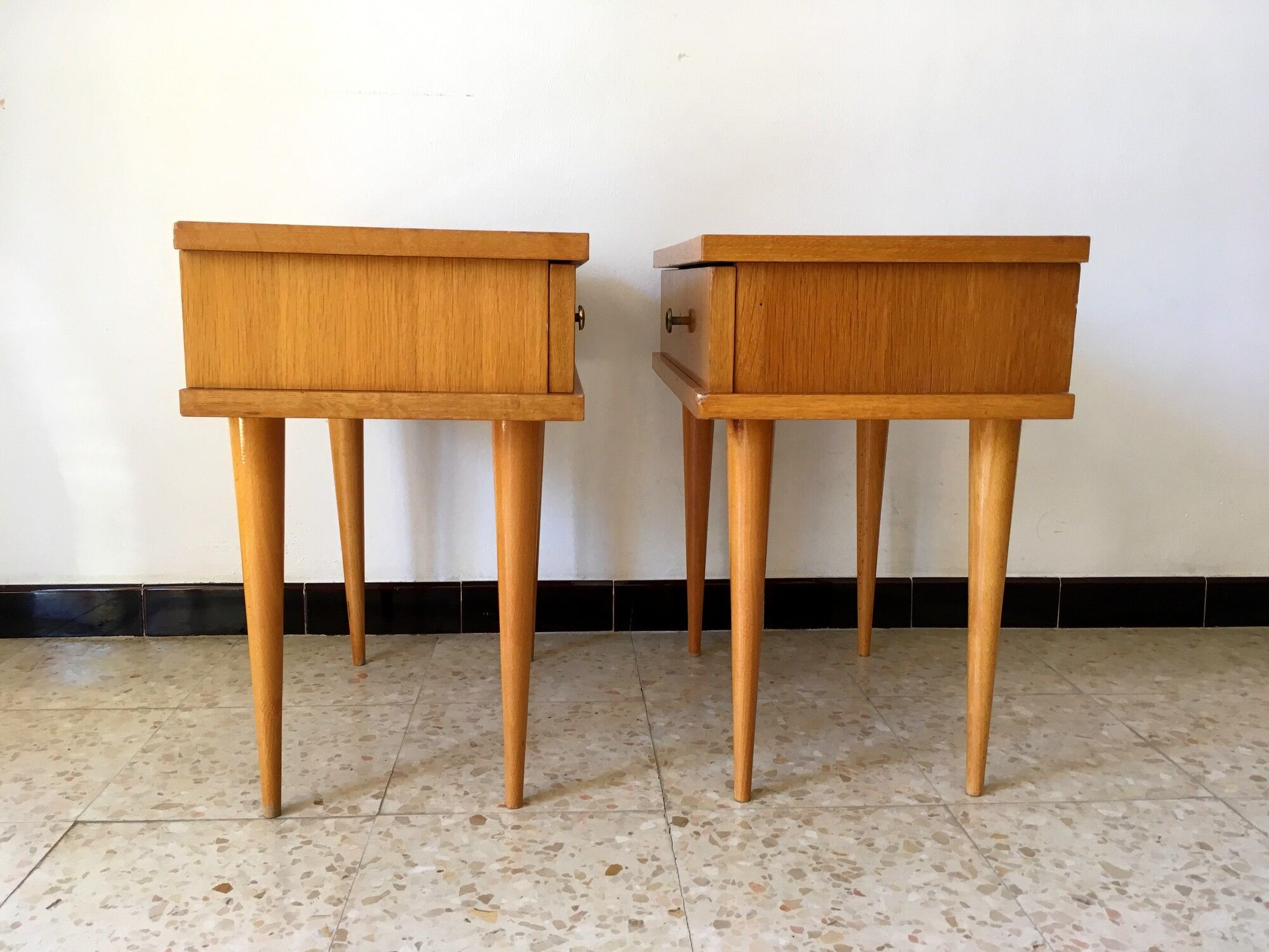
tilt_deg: -9.5
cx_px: 634
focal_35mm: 29
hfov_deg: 61.7
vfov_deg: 48.2
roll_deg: -0.6
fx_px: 1063
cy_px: 476
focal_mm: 4.15
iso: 32
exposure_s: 1/33
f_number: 2.2
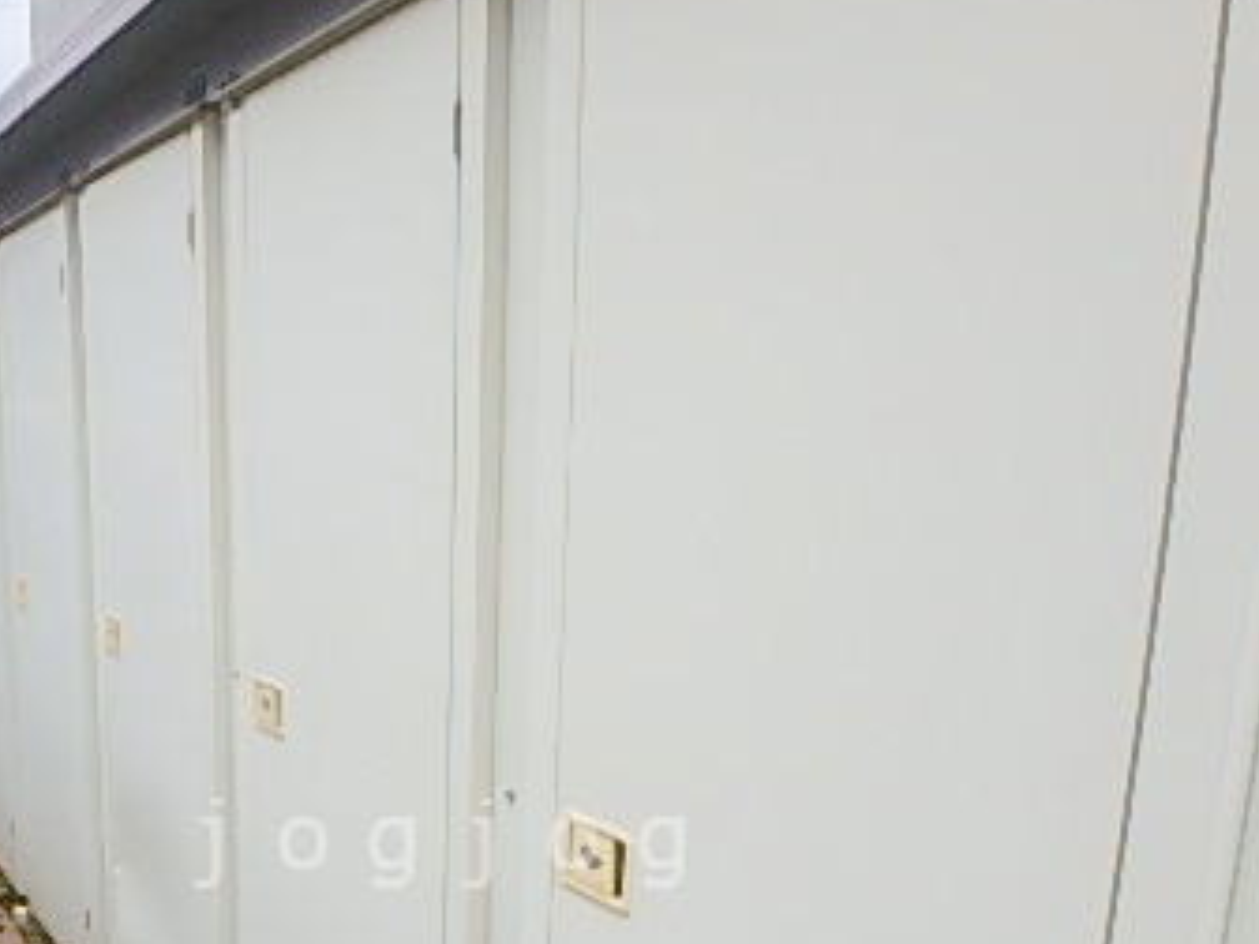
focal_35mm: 40
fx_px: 1455
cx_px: 450
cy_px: 843
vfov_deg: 34.1
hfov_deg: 46.3
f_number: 3.5
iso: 125
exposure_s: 1/250
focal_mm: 3.7
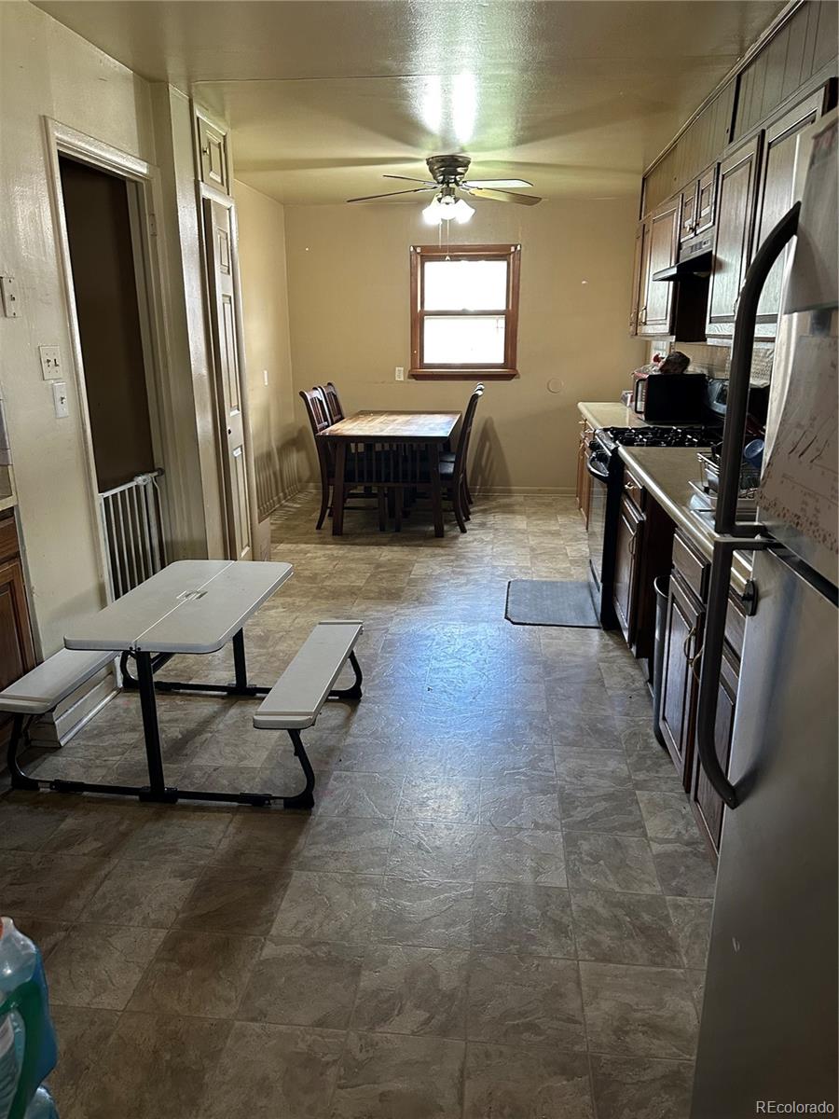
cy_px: 560
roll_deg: +0.7
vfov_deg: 71.6
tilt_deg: -14.7
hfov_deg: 56.8
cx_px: 420
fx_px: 776
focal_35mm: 24
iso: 320
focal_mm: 6.86
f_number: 1.78
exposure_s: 1/60
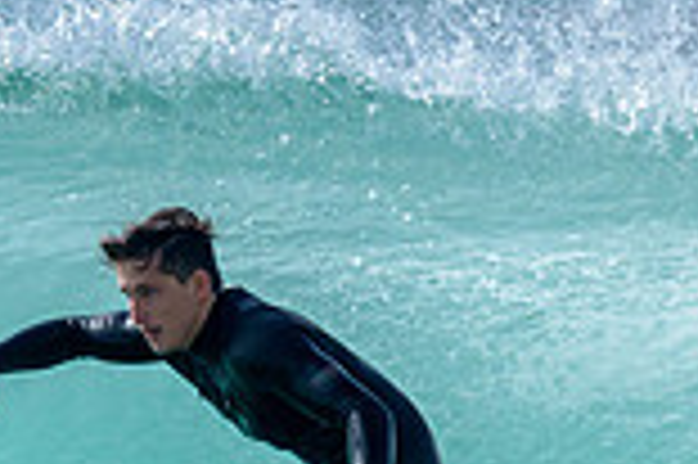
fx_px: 70093
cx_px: -359
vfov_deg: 0.4
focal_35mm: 3619
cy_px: 687
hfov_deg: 0.6
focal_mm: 800
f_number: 6.3
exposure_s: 1/2000
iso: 320
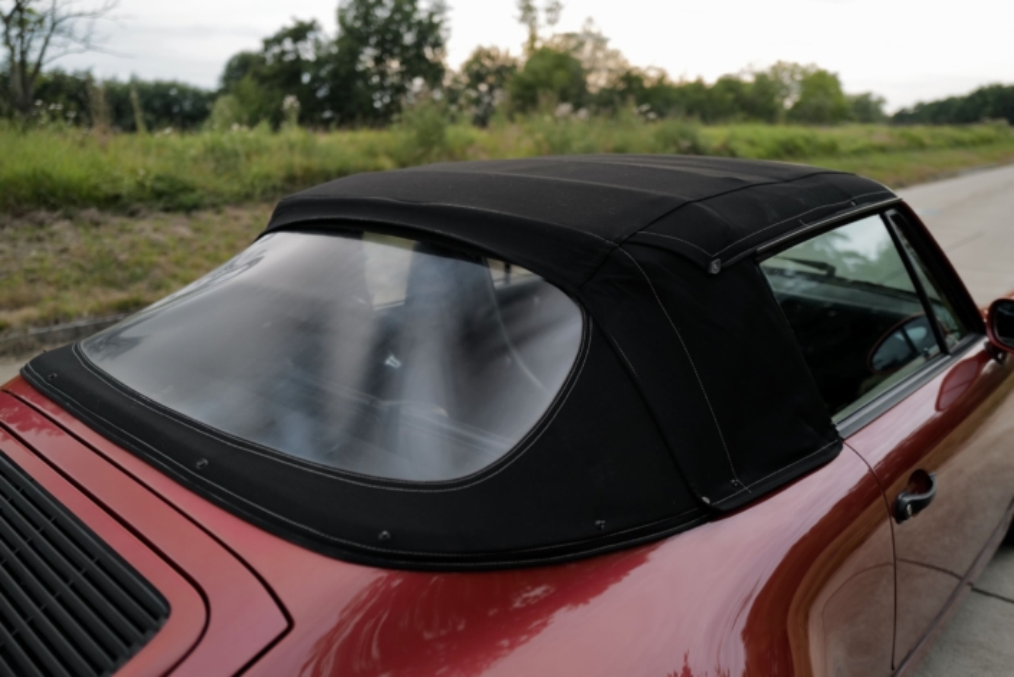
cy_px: 338
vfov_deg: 46.5
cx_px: 507
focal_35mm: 28
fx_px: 789
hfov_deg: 65.4
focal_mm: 28
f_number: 2
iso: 100
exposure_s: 1/50
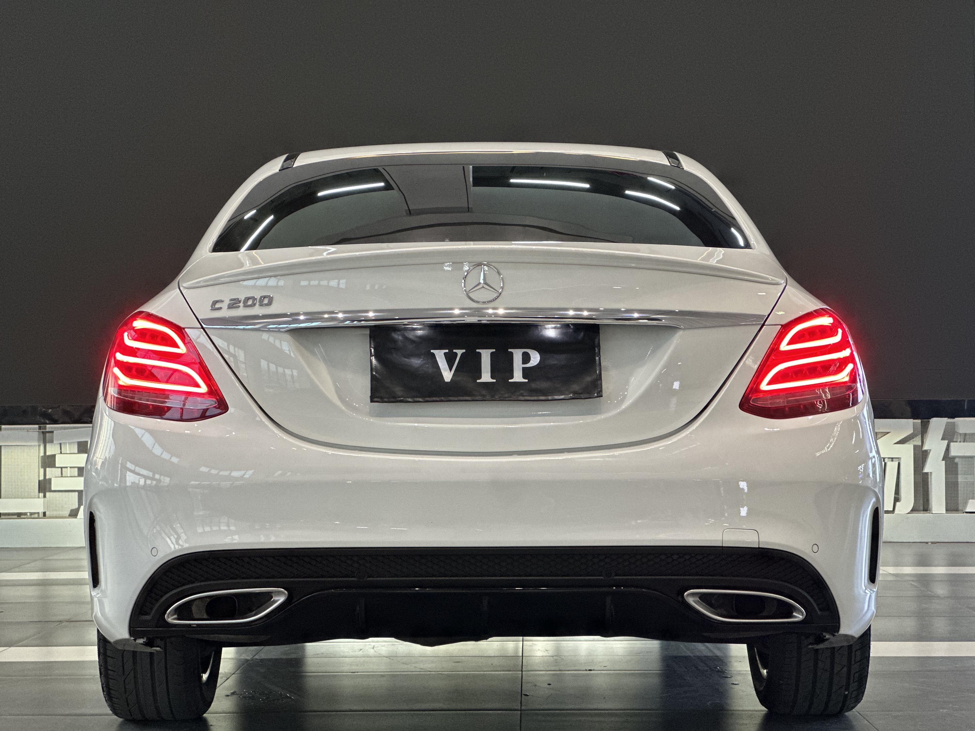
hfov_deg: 25.3
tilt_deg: +1.8
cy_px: 366
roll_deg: +0.5
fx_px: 2169
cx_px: 488
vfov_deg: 19.1
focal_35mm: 77
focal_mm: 9
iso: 400
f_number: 2.8
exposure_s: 1/33
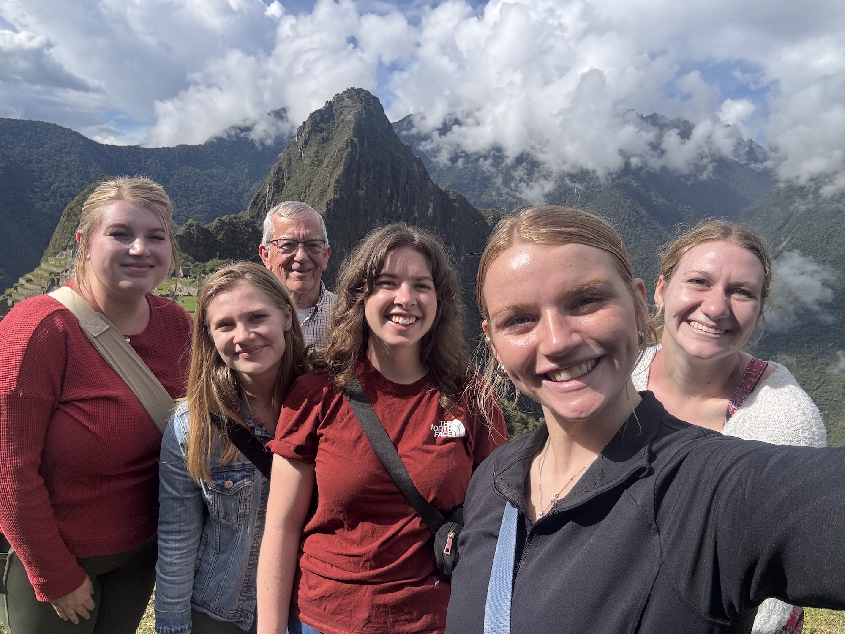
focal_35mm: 23
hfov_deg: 73.9
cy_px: 317
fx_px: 561
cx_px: 422
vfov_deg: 58.9
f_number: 1.9
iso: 25
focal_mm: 2.69
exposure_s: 1/1418
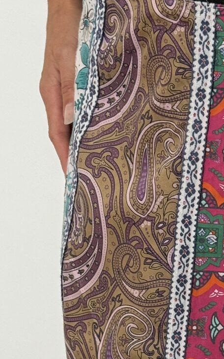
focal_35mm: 134
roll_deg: +1.1
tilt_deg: -23.2
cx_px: 283
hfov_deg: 9.6
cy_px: 268
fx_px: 1308
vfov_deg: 15.5
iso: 100
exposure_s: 1/87
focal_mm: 6.76
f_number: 1.78
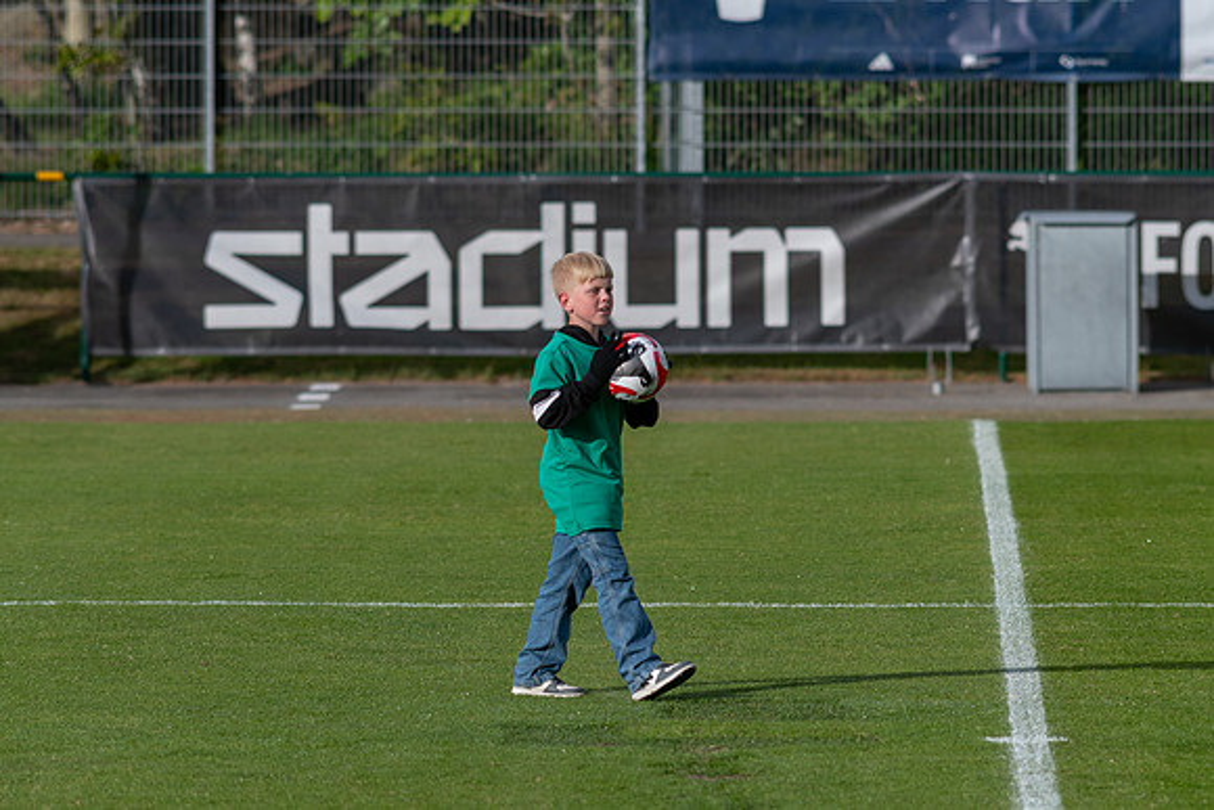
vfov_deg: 3.0
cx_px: 607
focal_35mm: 462
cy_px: 405
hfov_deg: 4.5
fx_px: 15581
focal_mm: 300
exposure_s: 1/1250
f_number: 4
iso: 160
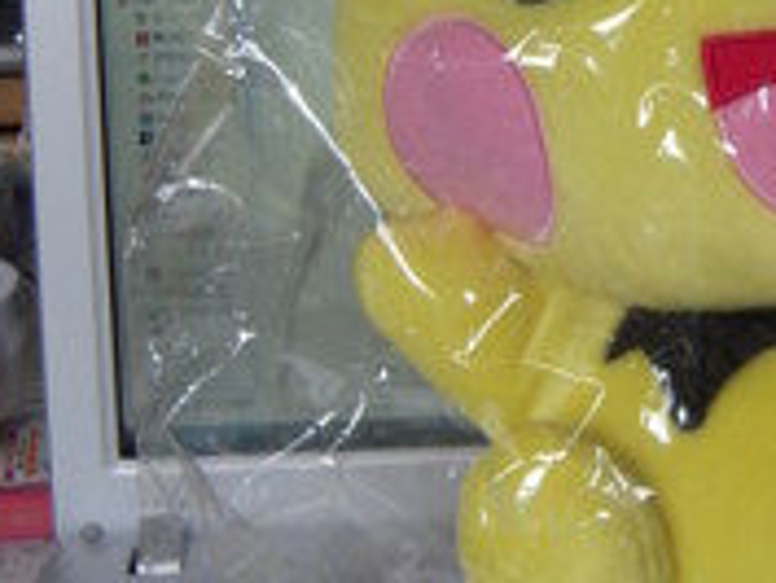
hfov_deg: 15.3
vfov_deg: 11.6
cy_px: 61
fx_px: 2849
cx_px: 715
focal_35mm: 127
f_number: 3.5
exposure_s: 1/50
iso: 160
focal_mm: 8.9
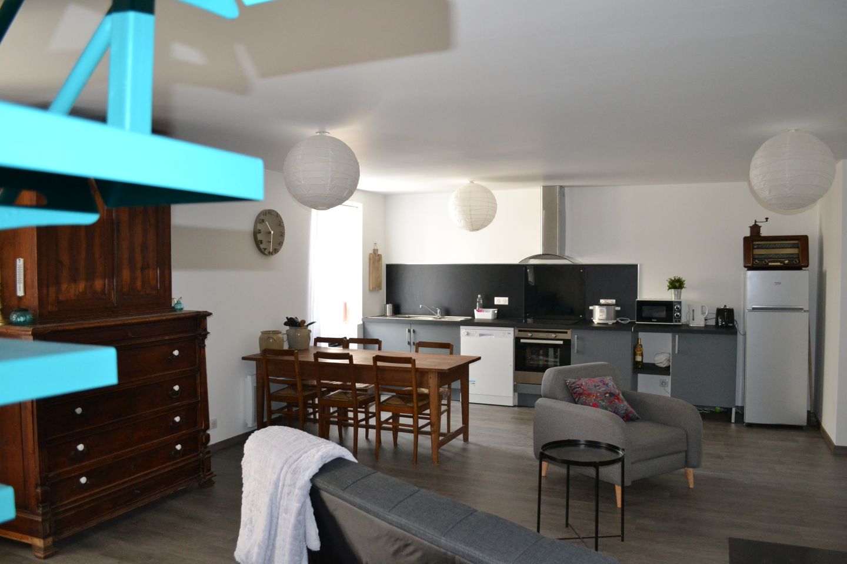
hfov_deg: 67.4
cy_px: 282
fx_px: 635
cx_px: 424
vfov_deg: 47.9
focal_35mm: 27
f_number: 3.5
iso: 1250
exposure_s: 1/60
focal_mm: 18
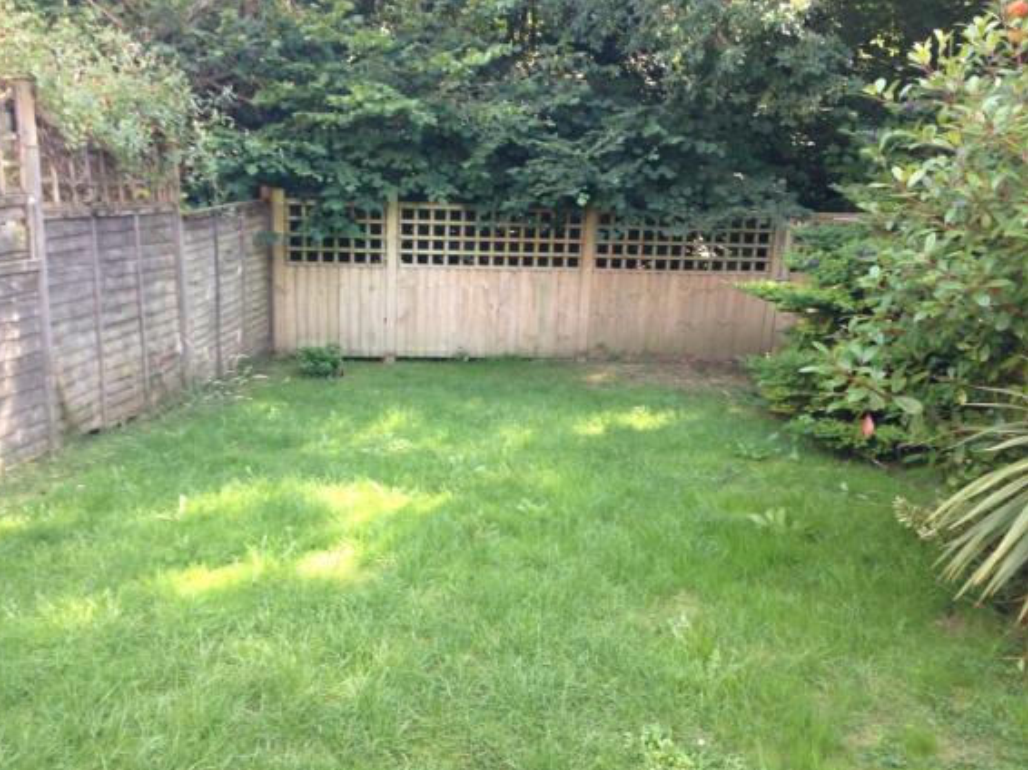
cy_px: 395
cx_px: 506
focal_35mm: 34
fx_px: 1009
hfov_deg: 54.0
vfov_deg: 41.8
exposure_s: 1/60
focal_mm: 4.13
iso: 64
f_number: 2.4
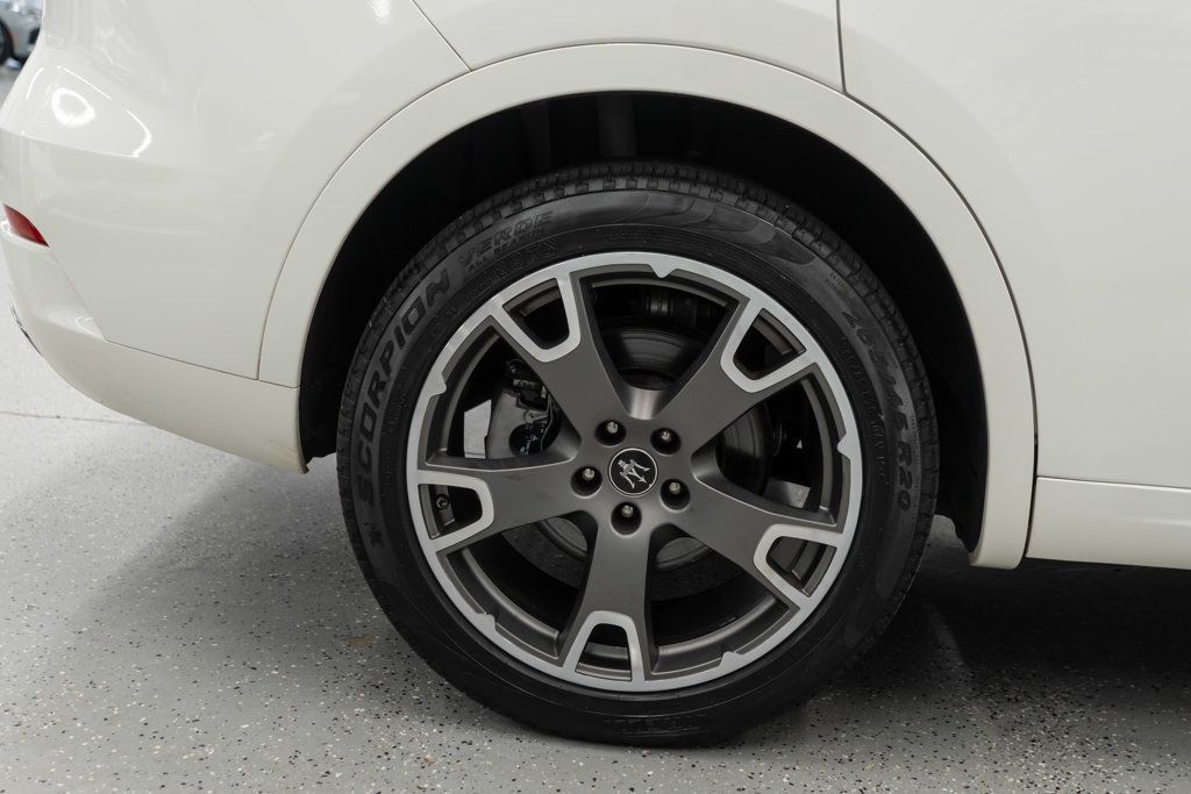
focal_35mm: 42
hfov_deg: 46.4
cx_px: 596
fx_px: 1390
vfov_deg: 31.9
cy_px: 397
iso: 250
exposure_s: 1/50
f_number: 3.2
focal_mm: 28
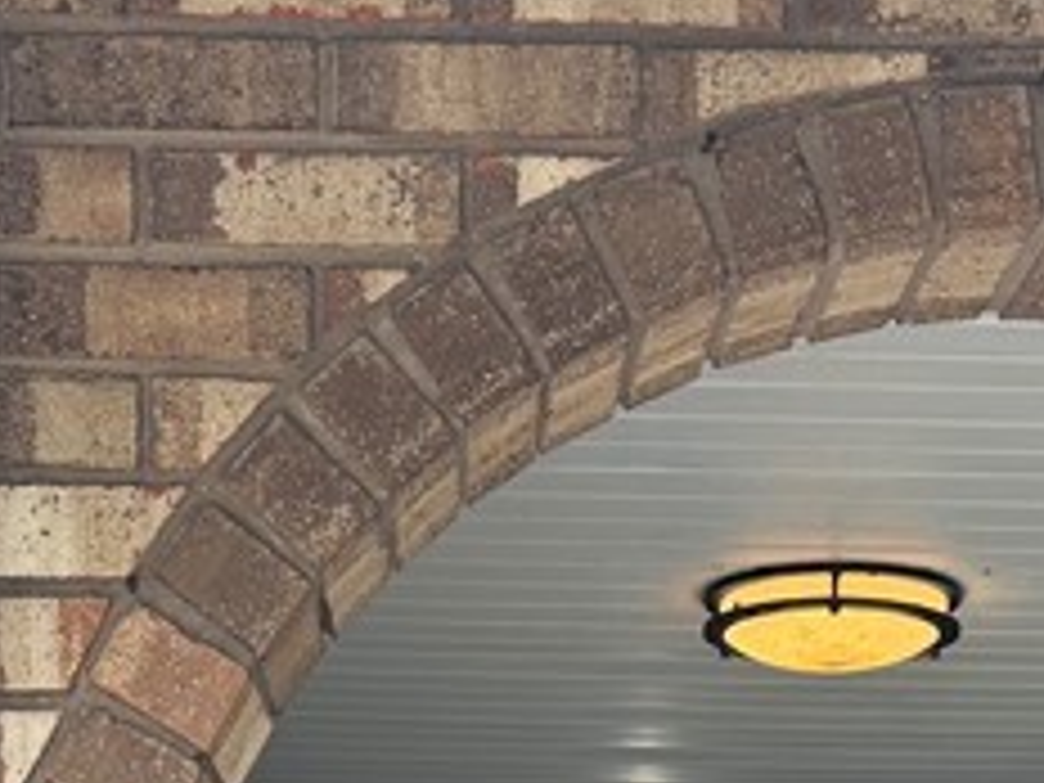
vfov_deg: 12.7
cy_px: 1422
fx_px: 3197
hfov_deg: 18.5
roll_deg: +0.1
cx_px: 558
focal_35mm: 106
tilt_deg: -2.8
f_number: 1.78
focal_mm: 6.76
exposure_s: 1/506
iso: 80
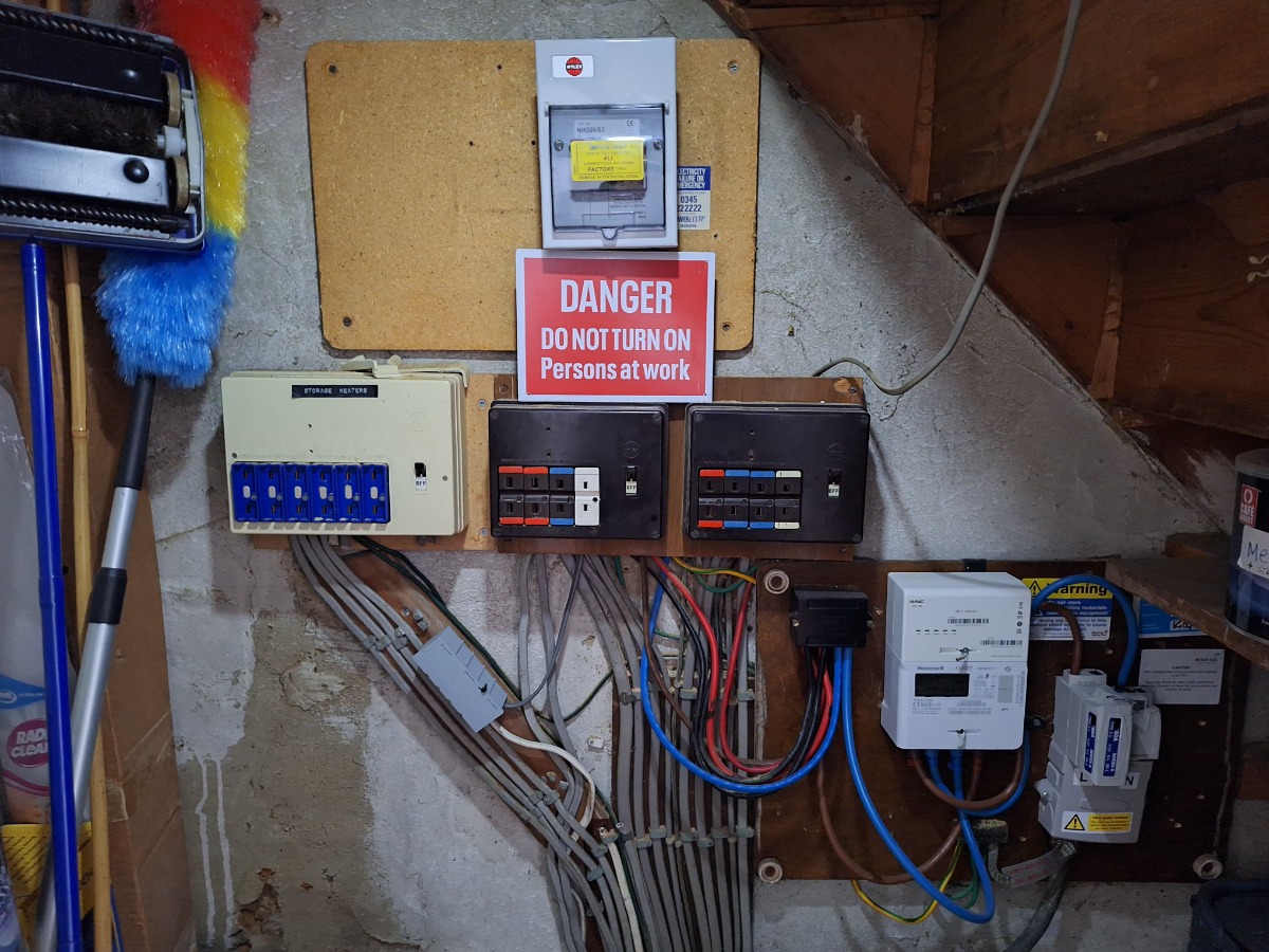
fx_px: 843
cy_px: 476
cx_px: 634
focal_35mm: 23
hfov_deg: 73.9
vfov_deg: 58.9
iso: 1000
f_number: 1.8
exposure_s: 1/20
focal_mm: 5.54
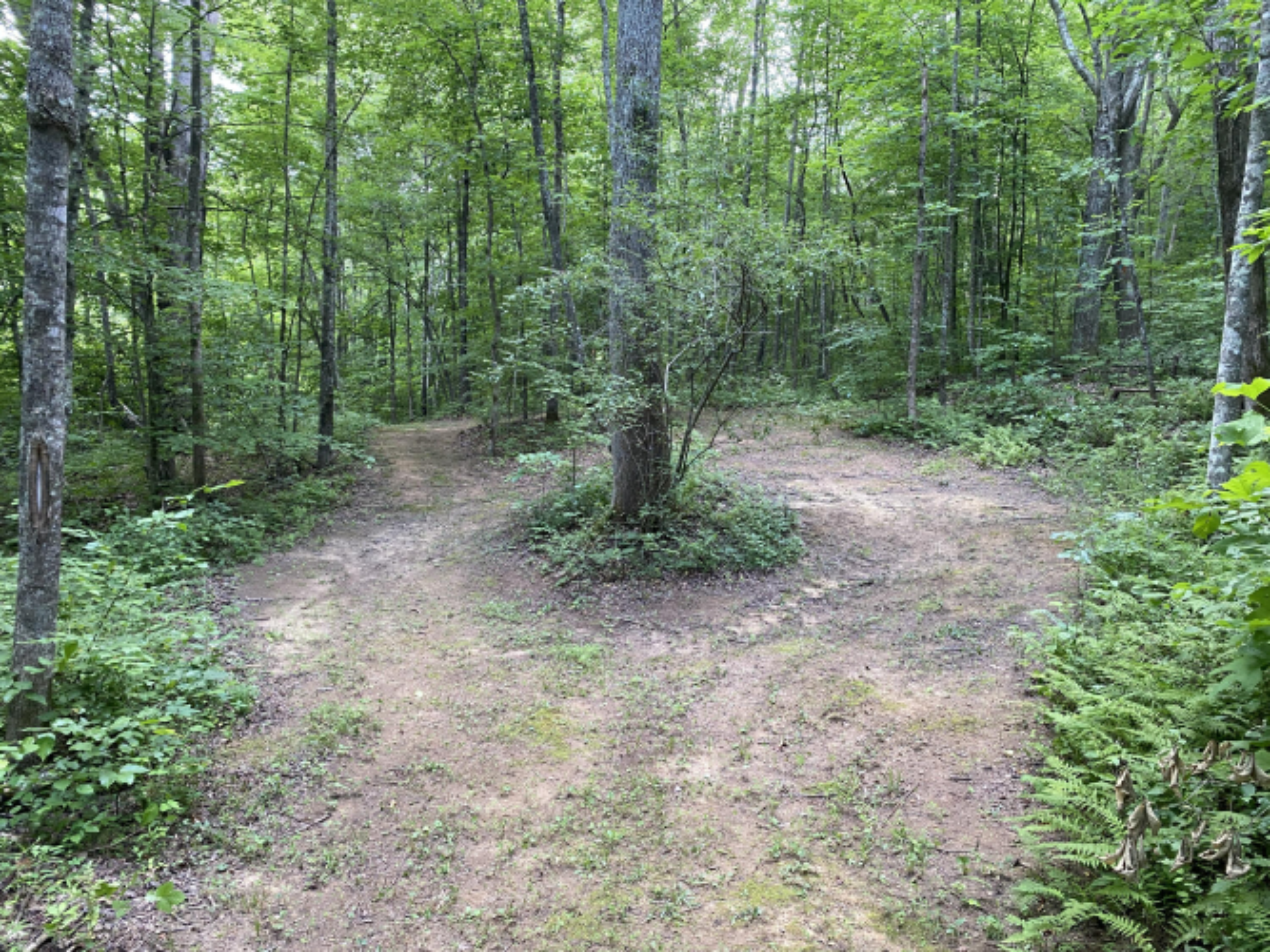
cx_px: 635
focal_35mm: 26
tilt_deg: -7.5
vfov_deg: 53.0
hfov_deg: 67.3
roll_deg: -3.7
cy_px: 476
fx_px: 954
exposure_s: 1/73
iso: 125
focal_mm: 4.25
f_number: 1.8
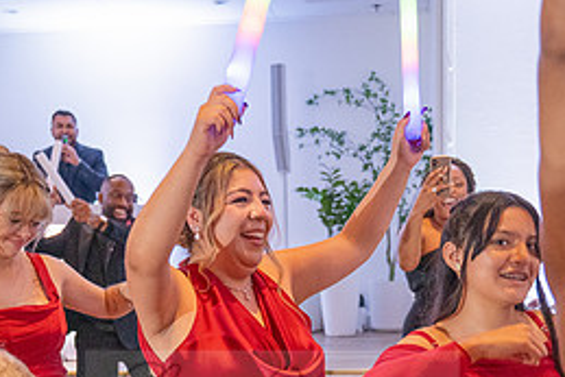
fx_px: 1021
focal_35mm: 65
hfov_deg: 30.9
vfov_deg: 20.1
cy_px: 402
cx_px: 275
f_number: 2.8
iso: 2000
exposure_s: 1/200
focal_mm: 29
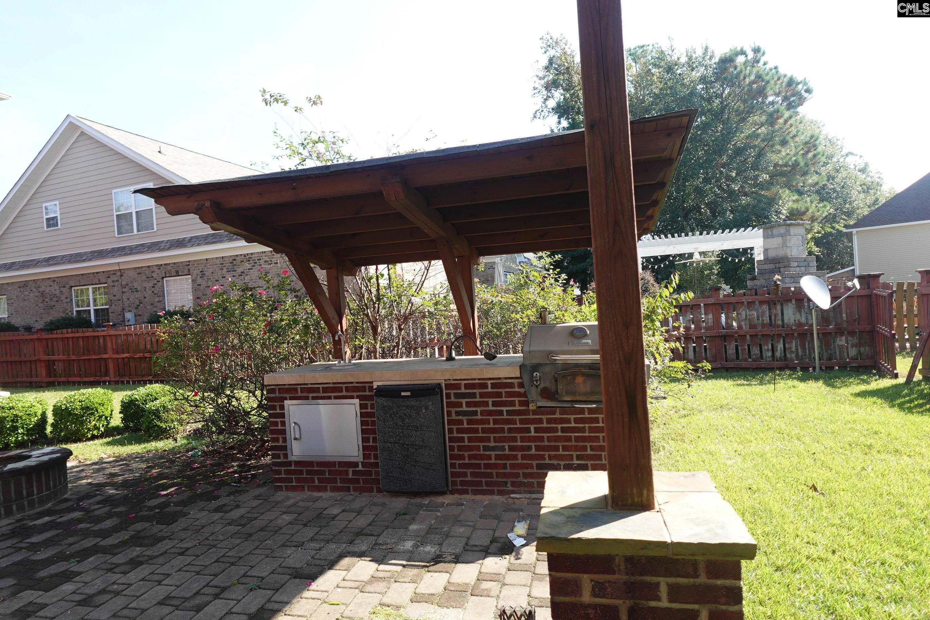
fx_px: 517
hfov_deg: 84.0
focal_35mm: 20
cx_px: 465
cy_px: 310
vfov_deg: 61.9
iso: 125
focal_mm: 7.6
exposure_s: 1/800
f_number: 2
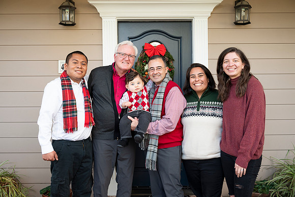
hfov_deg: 53.1
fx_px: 295
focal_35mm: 36
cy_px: 98
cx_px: 148
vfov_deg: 36.9
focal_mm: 36
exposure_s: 1/125
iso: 400
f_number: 4.8
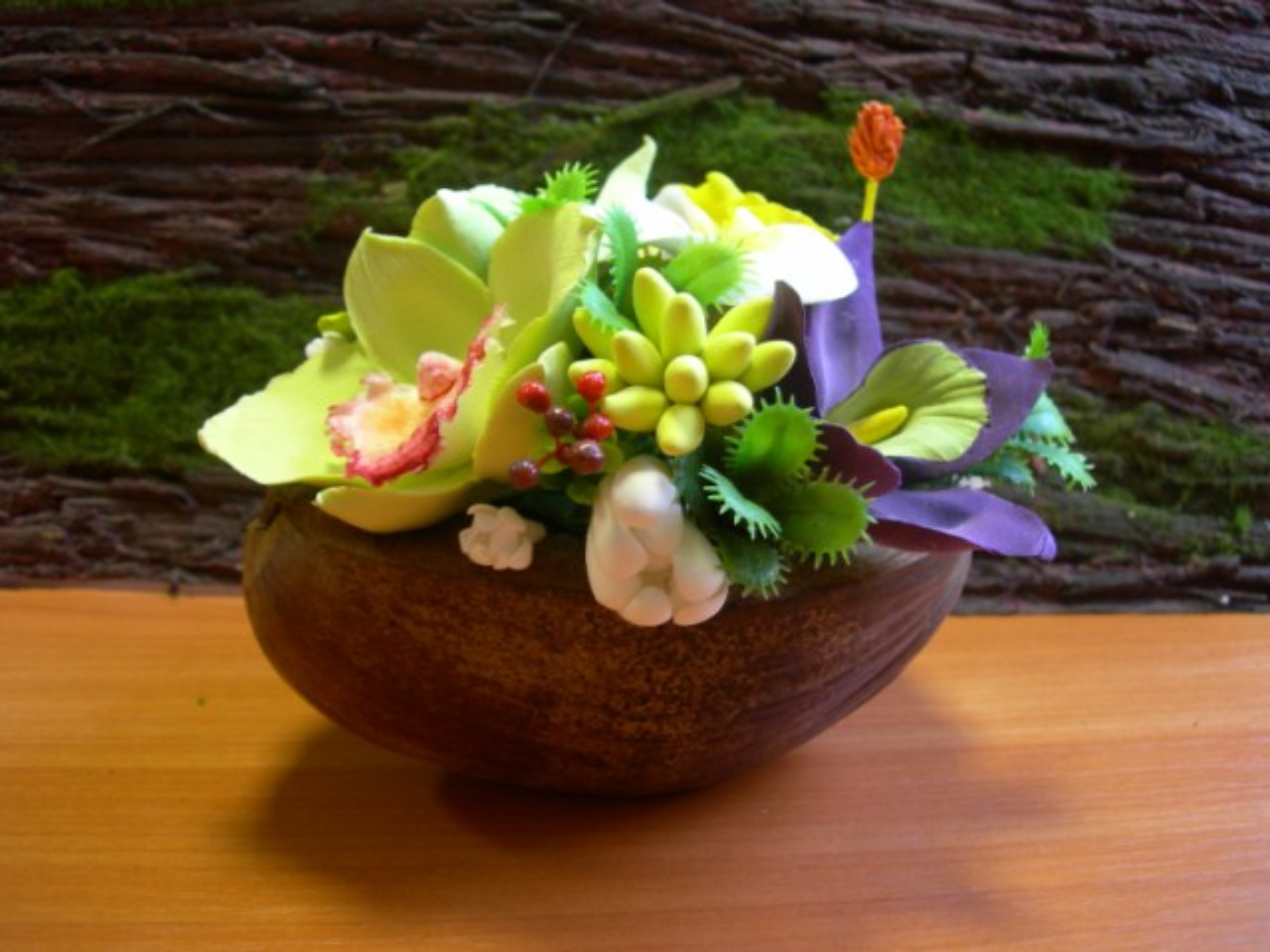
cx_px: 635
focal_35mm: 38
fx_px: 1394
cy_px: 476
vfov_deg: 37.7
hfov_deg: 49.0
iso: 53
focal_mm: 7.8
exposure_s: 1/4.2
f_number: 2.8
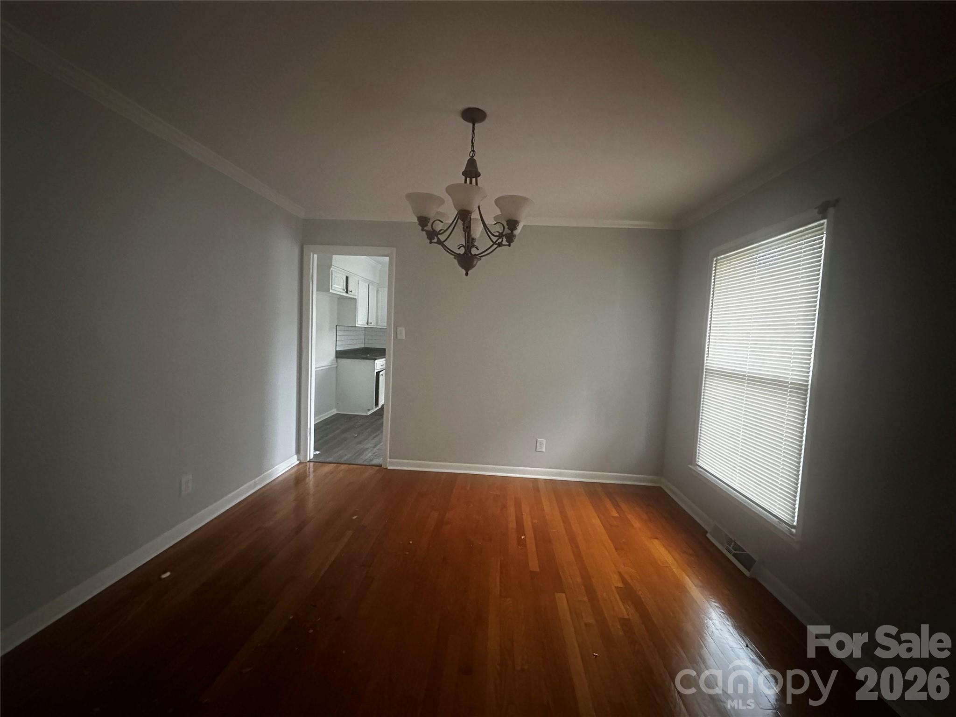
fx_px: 387
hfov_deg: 102.1
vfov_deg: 85.7
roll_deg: -2.8
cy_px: 358
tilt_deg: -4.1
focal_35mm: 14
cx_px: 478
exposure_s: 1/41
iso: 1250
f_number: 2.2
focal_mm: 2.22
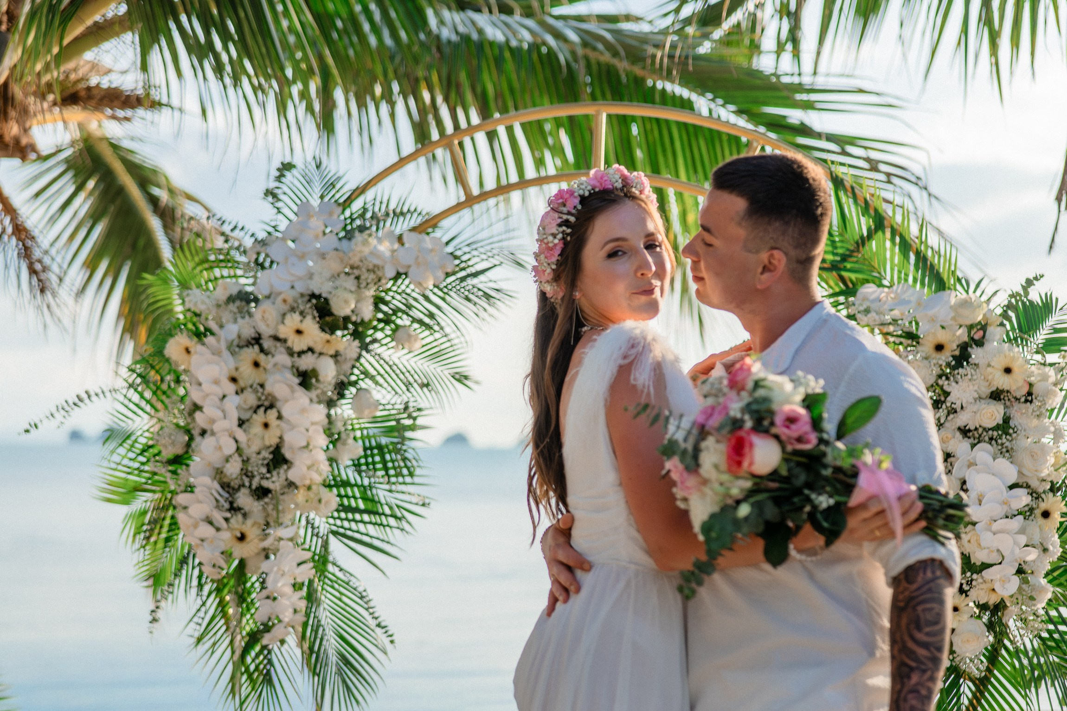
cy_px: 356
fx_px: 1557
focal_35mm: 53
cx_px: 518
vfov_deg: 25.7
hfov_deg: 37.8
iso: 400
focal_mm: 50
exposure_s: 1/3200
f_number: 2.2
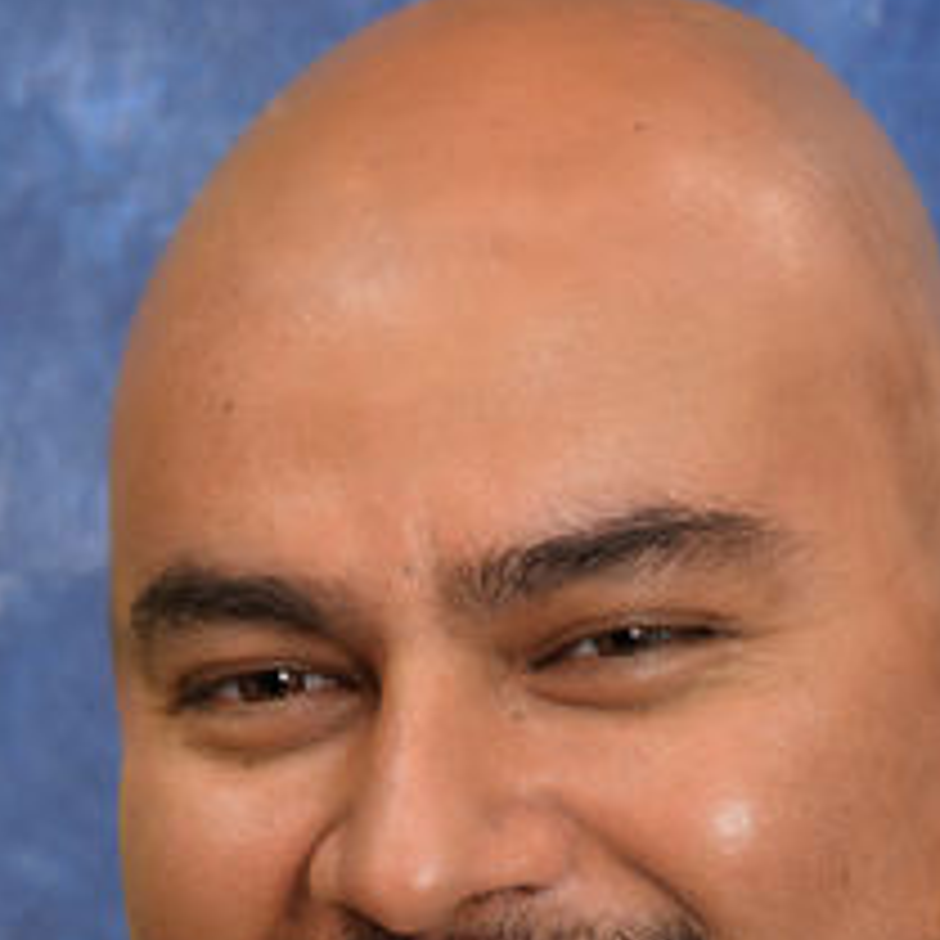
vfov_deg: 3.6
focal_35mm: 487
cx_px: 607
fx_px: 14962
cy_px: 1426
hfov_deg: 3.6
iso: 125
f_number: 9
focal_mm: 160
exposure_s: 1/60
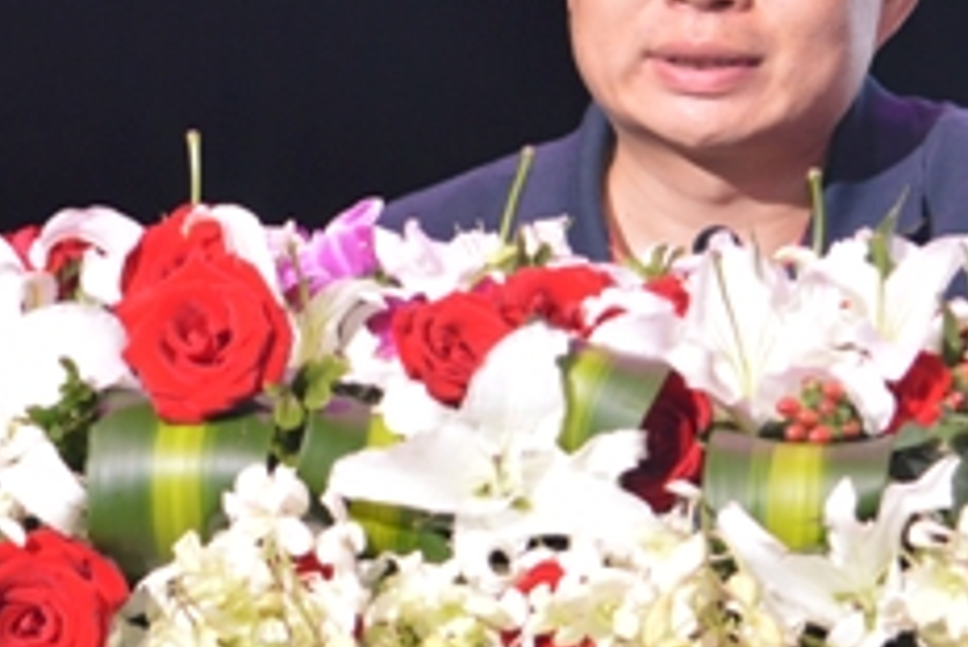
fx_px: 20017
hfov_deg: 2.8
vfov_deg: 1.9
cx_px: 601
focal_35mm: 744
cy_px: 463
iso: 400
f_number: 5
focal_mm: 180
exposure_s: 1/80
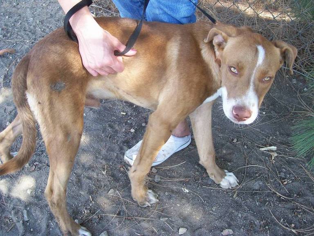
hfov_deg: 51.4
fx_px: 327
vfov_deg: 39.7
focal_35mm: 36
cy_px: 118
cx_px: 157
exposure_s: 1/110
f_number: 2.7
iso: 80
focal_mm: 6
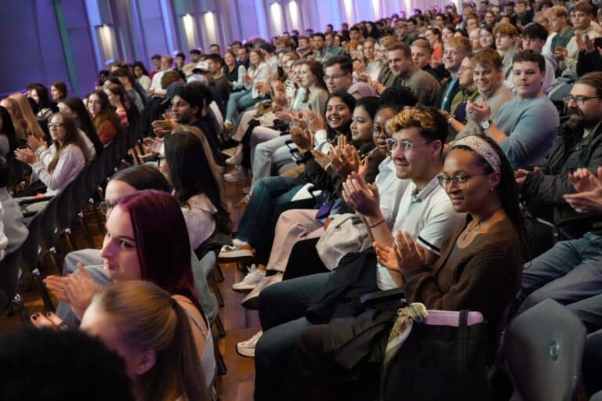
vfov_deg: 27.5
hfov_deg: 40.3
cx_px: 301
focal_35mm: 49
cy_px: 200
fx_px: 819
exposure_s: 1/80
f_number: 4
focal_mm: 33
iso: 12800
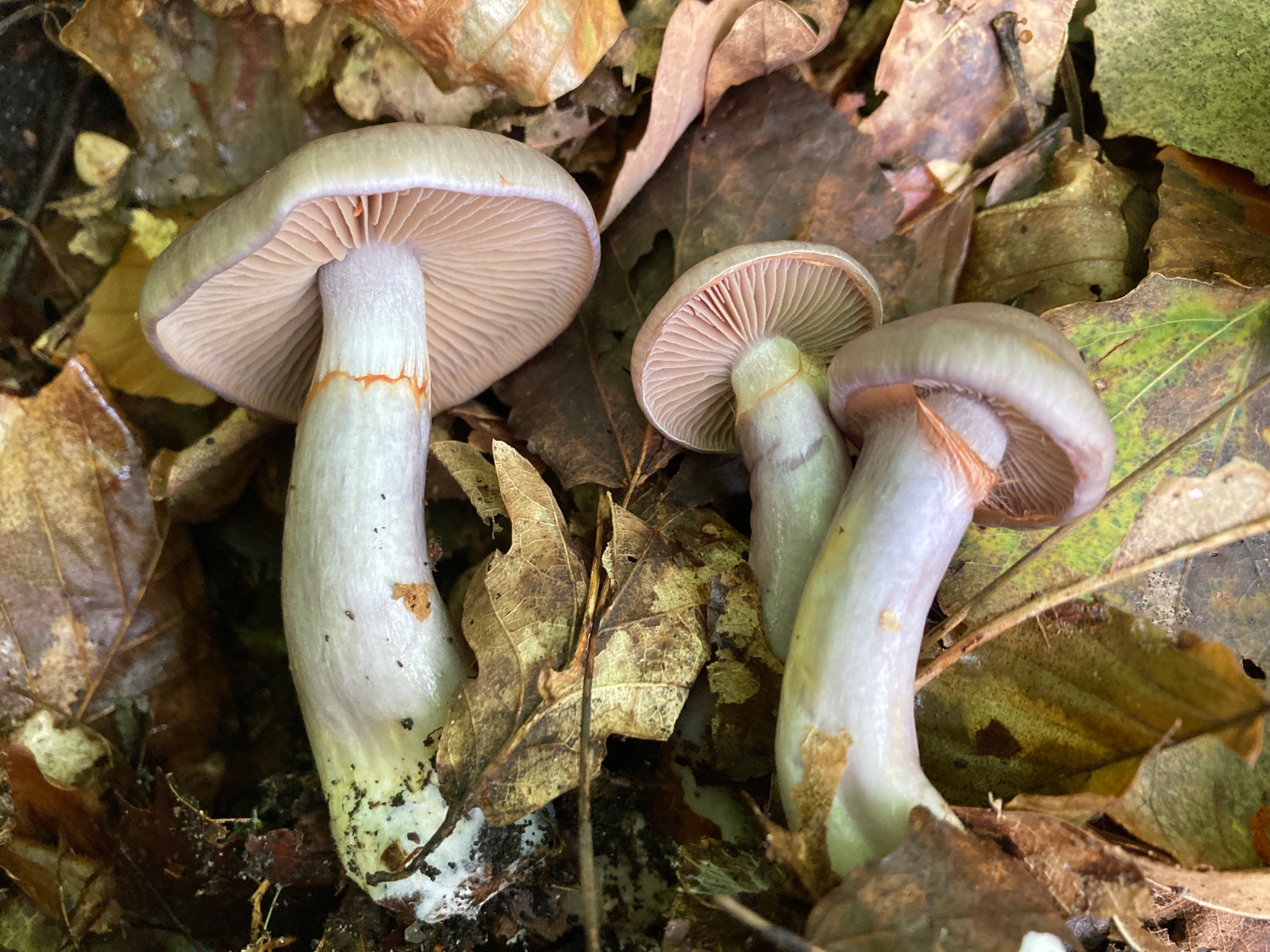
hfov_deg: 63.4
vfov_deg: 49.7
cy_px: 476
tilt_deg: -53.5
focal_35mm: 28
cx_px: 635
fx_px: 1027
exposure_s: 1/60
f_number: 1.8
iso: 250
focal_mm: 3.99
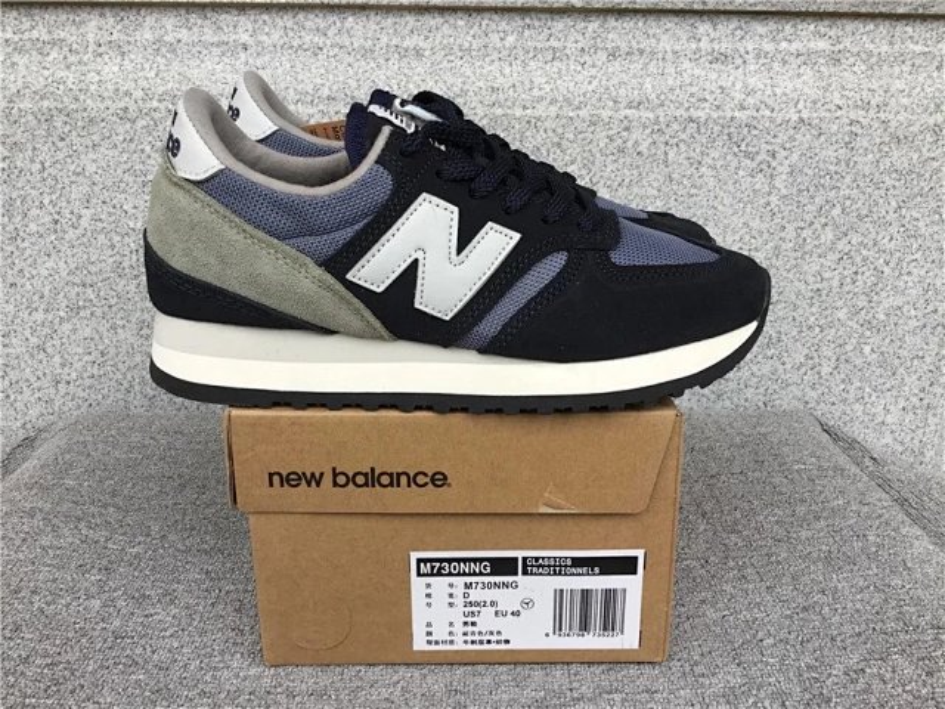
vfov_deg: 45.4
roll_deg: -0.2
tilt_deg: -18.3
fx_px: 846
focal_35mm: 31
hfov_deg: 58.4
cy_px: 354
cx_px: 472
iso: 25
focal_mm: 3.3
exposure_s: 1/100
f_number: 2.4
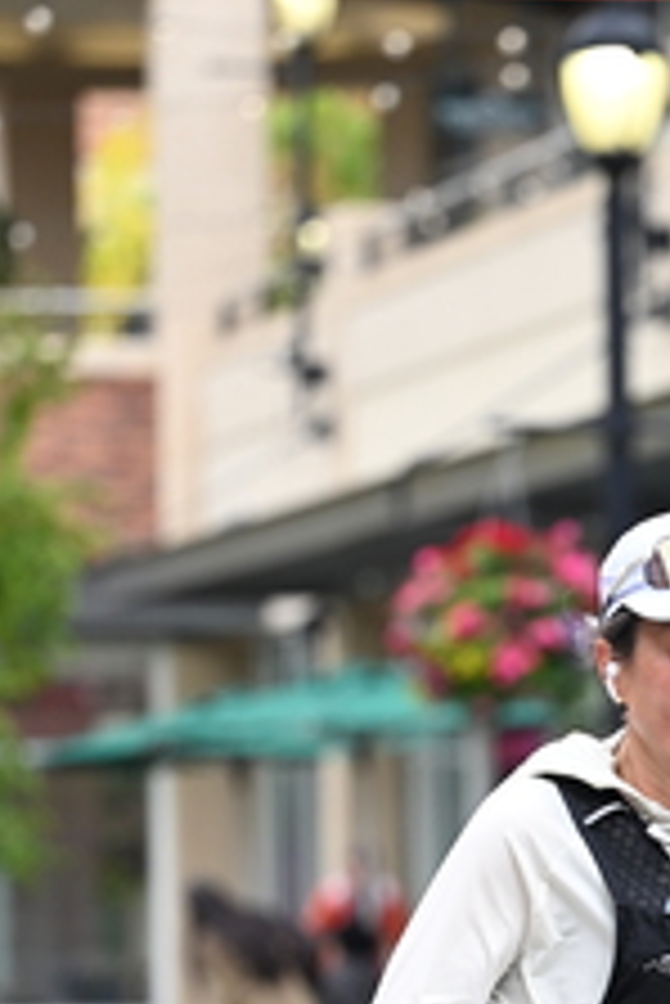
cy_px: 936
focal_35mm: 242
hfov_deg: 5.7
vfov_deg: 8.5
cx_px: 740
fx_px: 6745
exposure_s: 1/1600
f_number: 2.8
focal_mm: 98
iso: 640
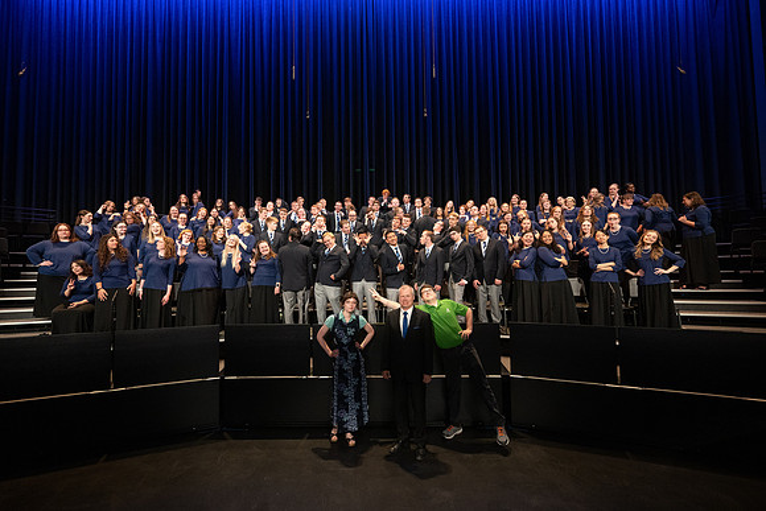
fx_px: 309
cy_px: 260
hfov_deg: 102.1
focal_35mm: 15
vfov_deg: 79.1
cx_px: 370
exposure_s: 1/200
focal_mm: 14
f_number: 4
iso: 3200
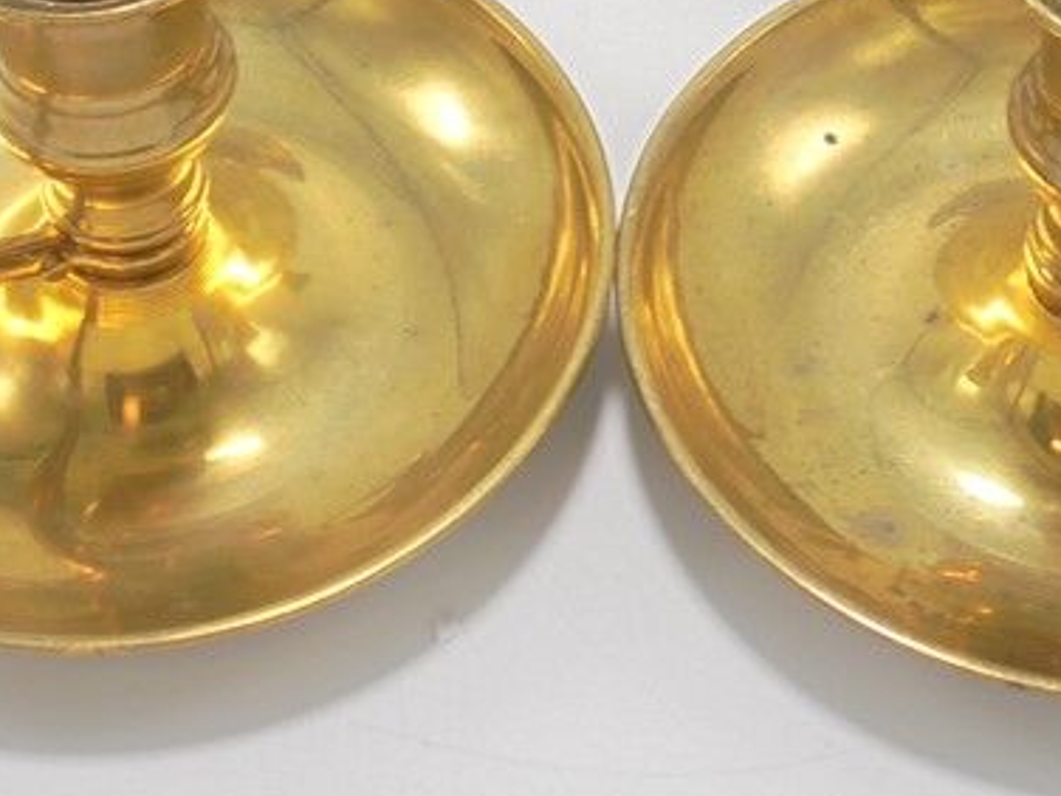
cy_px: 7
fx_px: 2789
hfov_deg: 21.5
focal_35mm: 91
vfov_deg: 15.9
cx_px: 626
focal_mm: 6.9
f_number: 4.2
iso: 100
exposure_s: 1/40
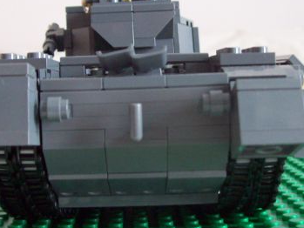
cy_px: 88
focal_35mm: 66
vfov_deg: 22.2
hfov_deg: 29.3
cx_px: 123
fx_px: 580
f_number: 2.7
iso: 160
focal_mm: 6
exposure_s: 1/8
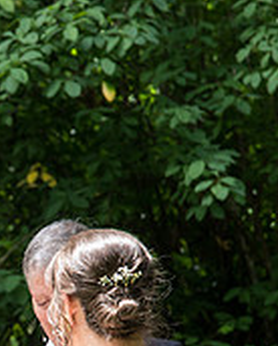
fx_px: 2269
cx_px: -117
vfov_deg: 8.7
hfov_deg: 6.9
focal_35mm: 221
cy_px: 357
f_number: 5
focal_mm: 70
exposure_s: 1/400
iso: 500
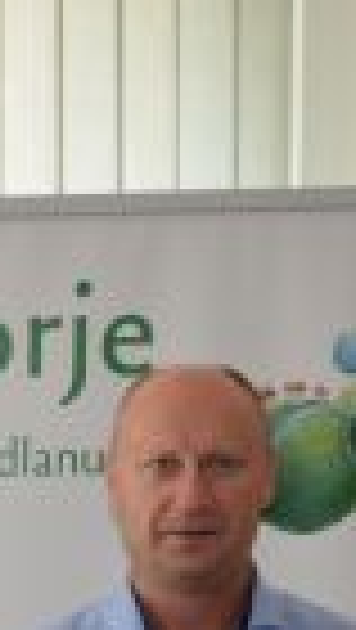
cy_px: 850
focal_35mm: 159
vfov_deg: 13.0
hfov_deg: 7.4
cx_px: -329
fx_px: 2662
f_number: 4.5
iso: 800
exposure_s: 1/200
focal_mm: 24
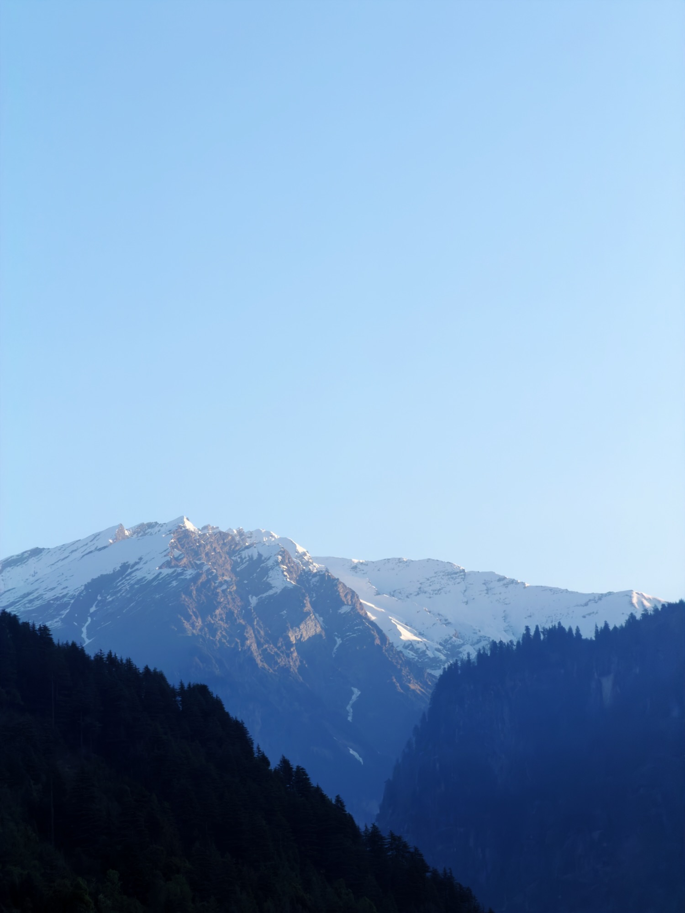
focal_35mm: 100
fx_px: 2638
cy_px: 456
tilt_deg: +11.4
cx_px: 342
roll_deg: +1.7
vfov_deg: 19.6
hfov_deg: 14.8
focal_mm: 16.89
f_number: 2.8
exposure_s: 1/573
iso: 50
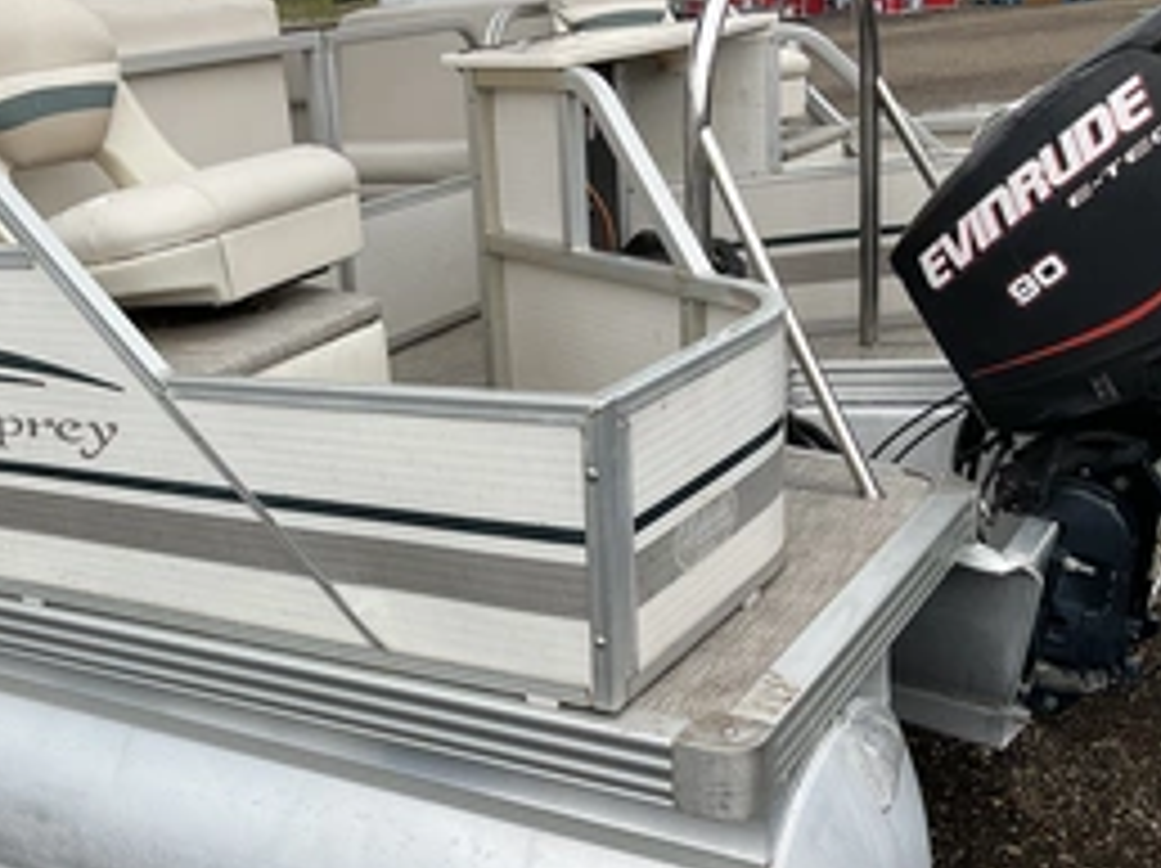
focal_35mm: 45
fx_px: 1508
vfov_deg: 32.0
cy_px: 526
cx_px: 360
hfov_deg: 41.4
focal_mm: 3
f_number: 1.8
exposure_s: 1/804
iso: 25
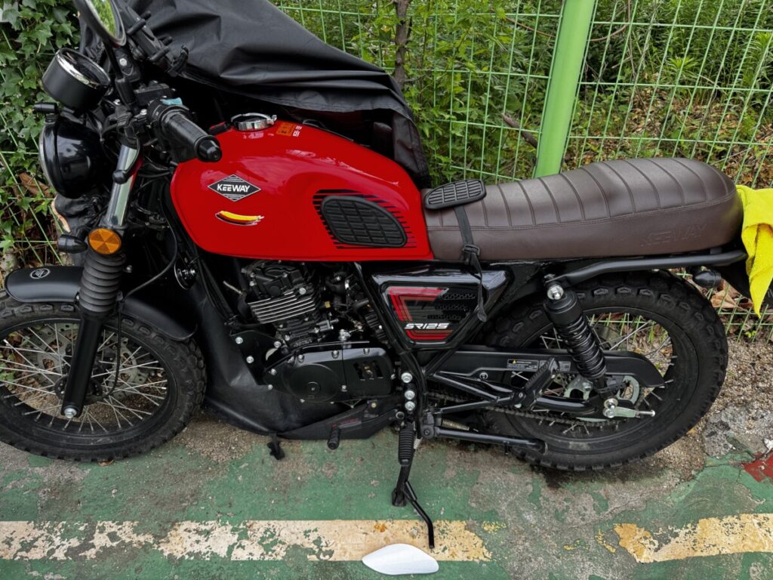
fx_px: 536
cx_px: 386
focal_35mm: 24
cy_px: 290
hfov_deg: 71.6
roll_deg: -1.1
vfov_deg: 56.8
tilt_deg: -31.6
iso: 80
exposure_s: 1/121
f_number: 1.78
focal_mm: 6.76
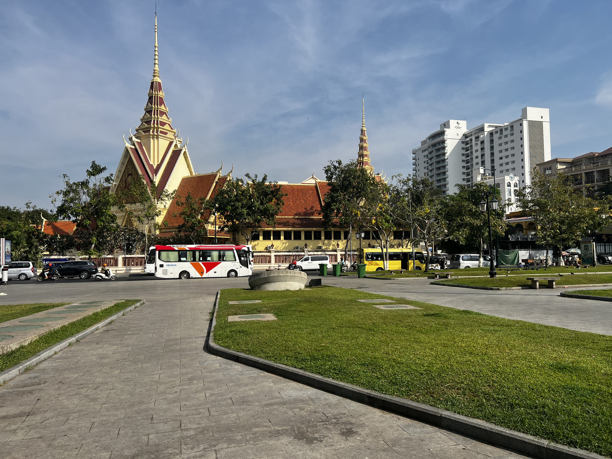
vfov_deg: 53.1
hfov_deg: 67.3
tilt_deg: +3.4
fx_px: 460
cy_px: 230
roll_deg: +0.9
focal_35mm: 26
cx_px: 306
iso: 50
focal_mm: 5.7
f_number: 1.5
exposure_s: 1/5882
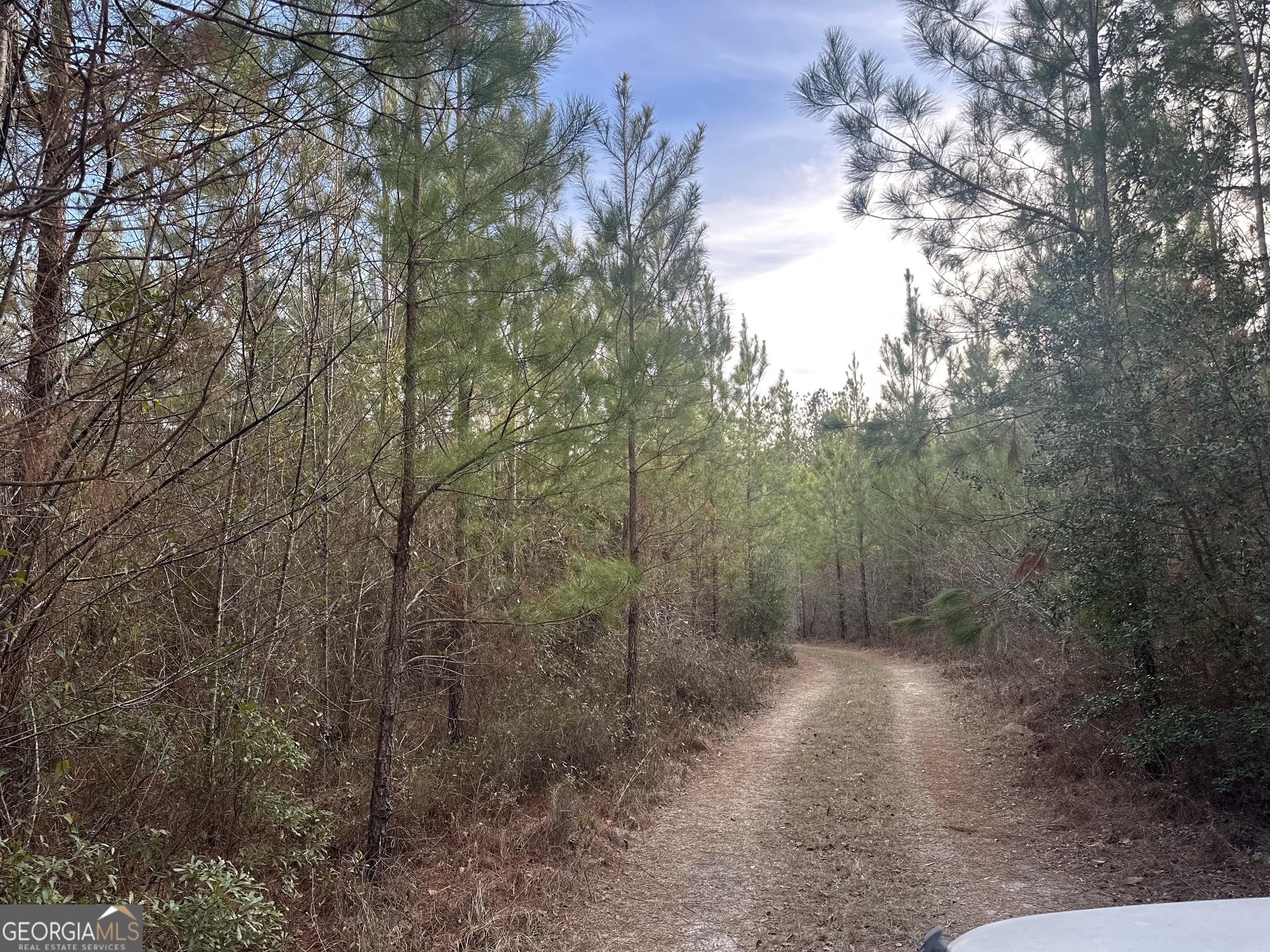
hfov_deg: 71.6
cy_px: 476
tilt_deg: +5.9
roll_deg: +1.3
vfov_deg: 56.8
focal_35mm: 24
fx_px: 881
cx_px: 635
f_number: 1.78
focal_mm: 6.86
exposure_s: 1/417
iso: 80
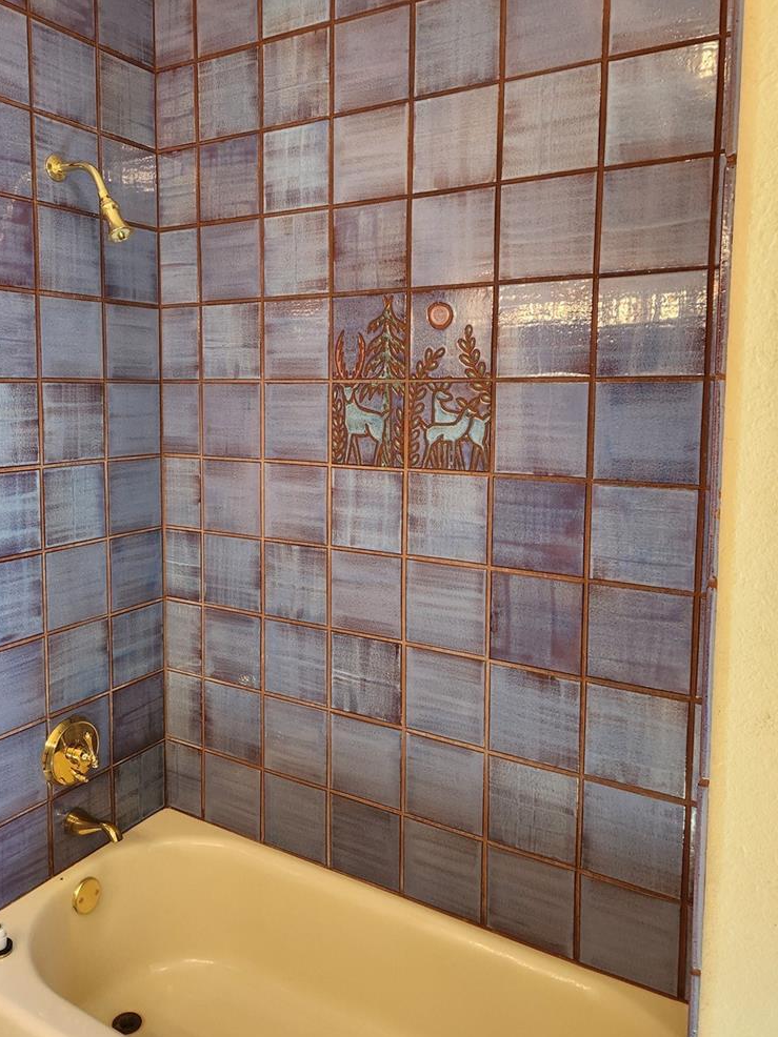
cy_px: 479
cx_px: 317
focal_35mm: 28
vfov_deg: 63.4
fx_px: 839
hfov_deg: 49.5
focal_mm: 5.4
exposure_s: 1/120
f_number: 1.8
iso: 200
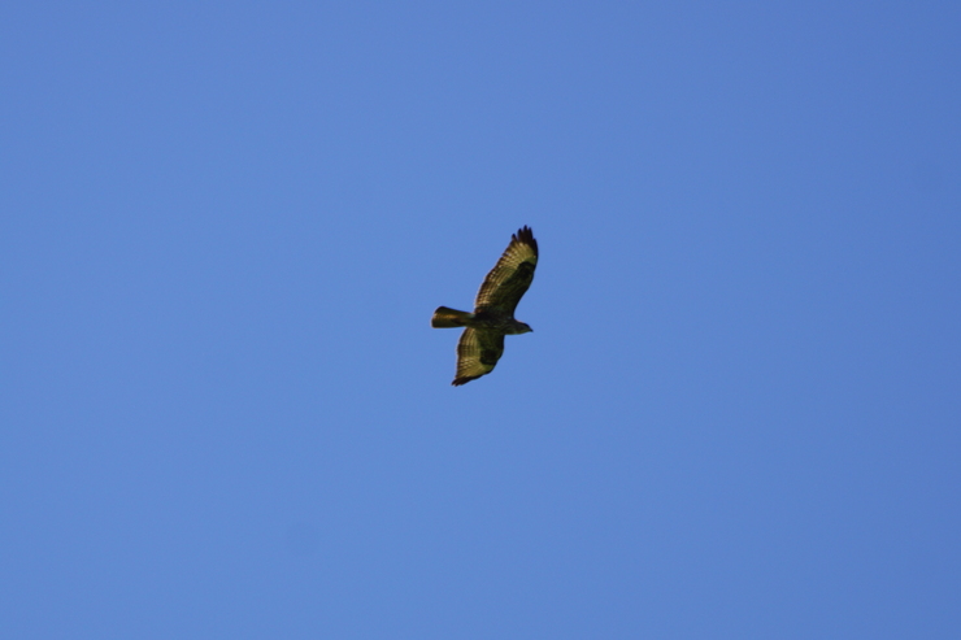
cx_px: 480
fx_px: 16012
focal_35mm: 600
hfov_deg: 3.4
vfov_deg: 2.3
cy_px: 320
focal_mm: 400
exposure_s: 1/500
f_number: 5.6
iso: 100
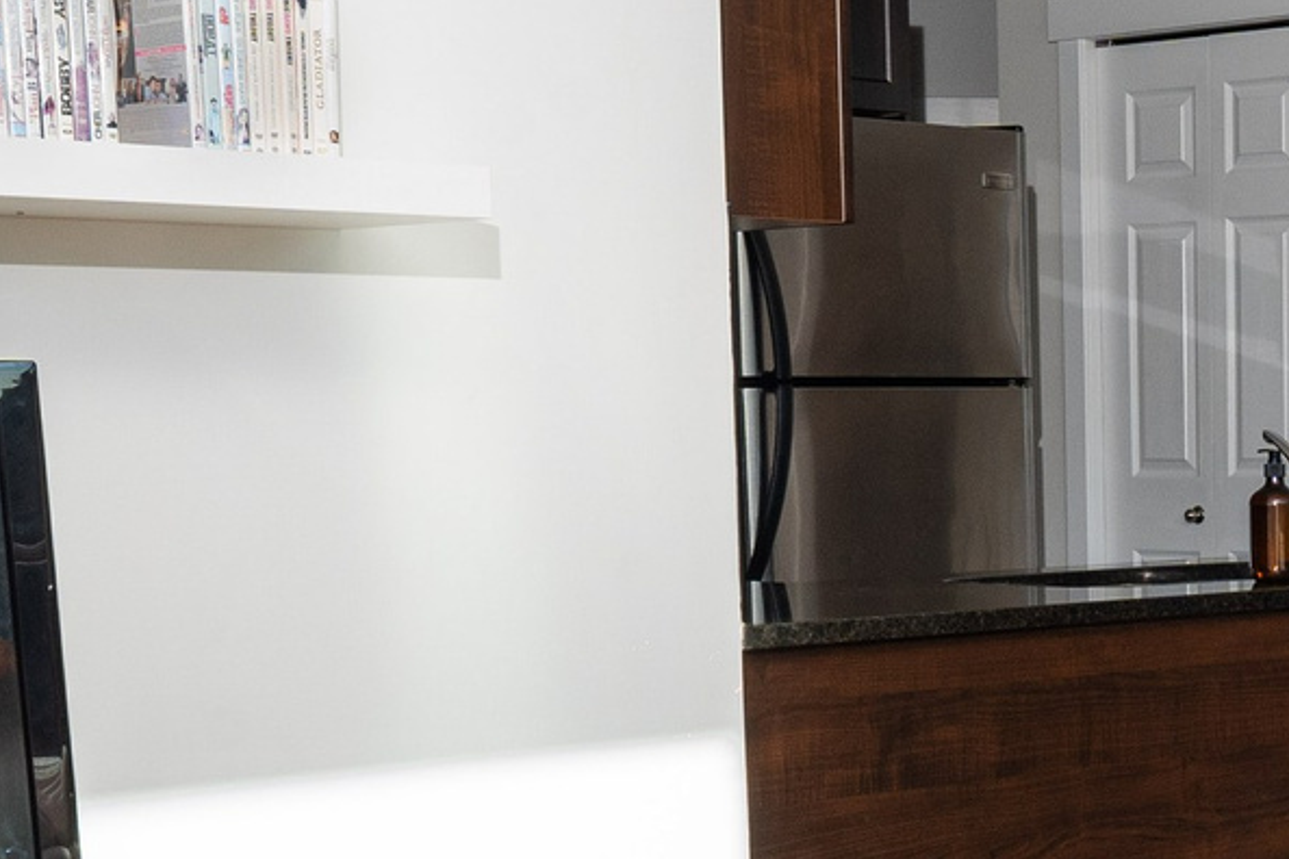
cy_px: 975
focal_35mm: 89
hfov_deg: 21.7
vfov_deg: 14.9
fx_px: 3186
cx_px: 1402
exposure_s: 1/100
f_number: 11
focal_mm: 20
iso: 640
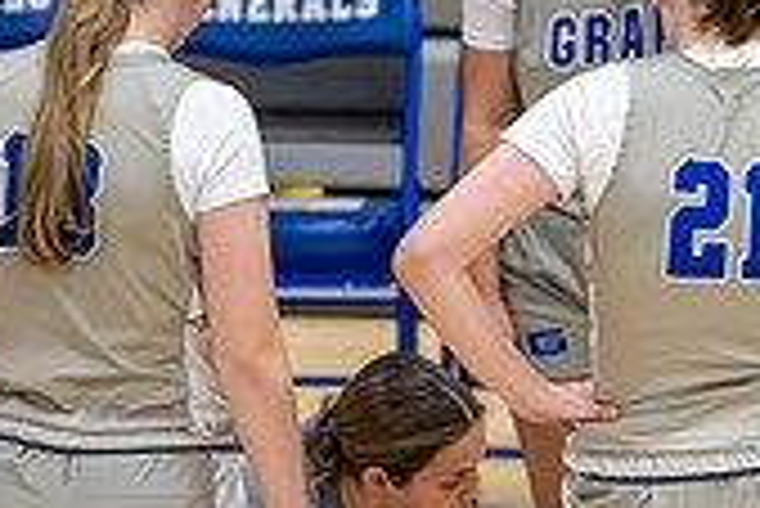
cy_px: 525
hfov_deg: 2.3
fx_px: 18952
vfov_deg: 1.5
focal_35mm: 897
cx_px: 598
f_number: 2.8
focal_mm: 200
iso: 5000
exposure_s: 1/1000
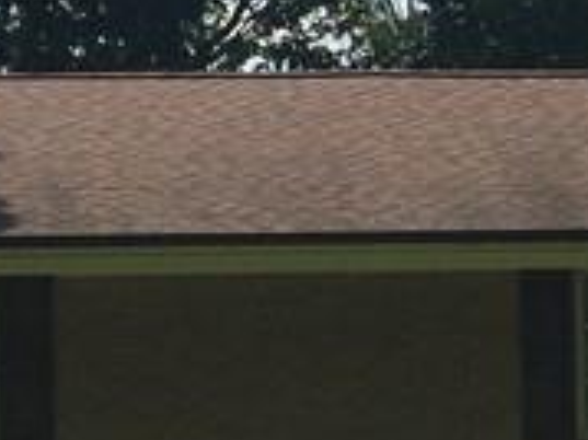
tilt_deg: +2.5
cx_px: 637
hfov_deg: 11.7
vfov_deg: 8.9
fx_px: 2818
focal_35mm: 166
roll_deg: +0.2
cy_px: 282
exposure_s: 1/1980
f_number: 2.2
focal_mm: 4.15
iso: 32
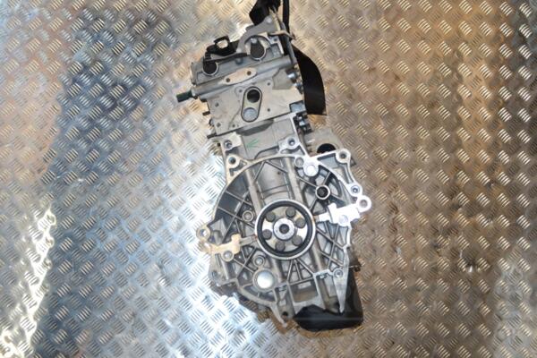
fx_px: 626
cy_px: 179
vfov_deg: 31.9
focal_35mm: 42
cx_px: 268
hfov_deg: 46.4
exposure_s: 1/60
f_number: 4.5
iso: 640
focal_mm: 28
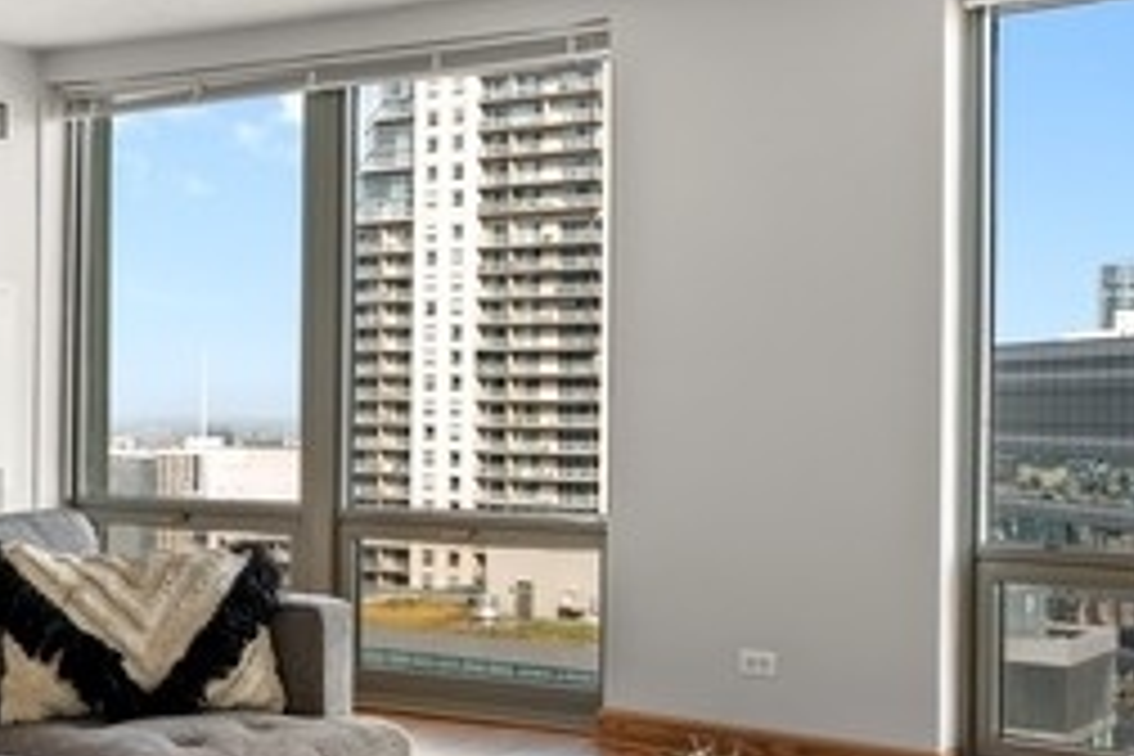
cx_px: 394
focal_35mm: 57
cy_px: 414
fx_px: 1795
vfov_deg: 23.8
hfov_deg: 34.8
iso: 320
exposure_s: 1/6
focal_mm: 16
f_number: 7.1
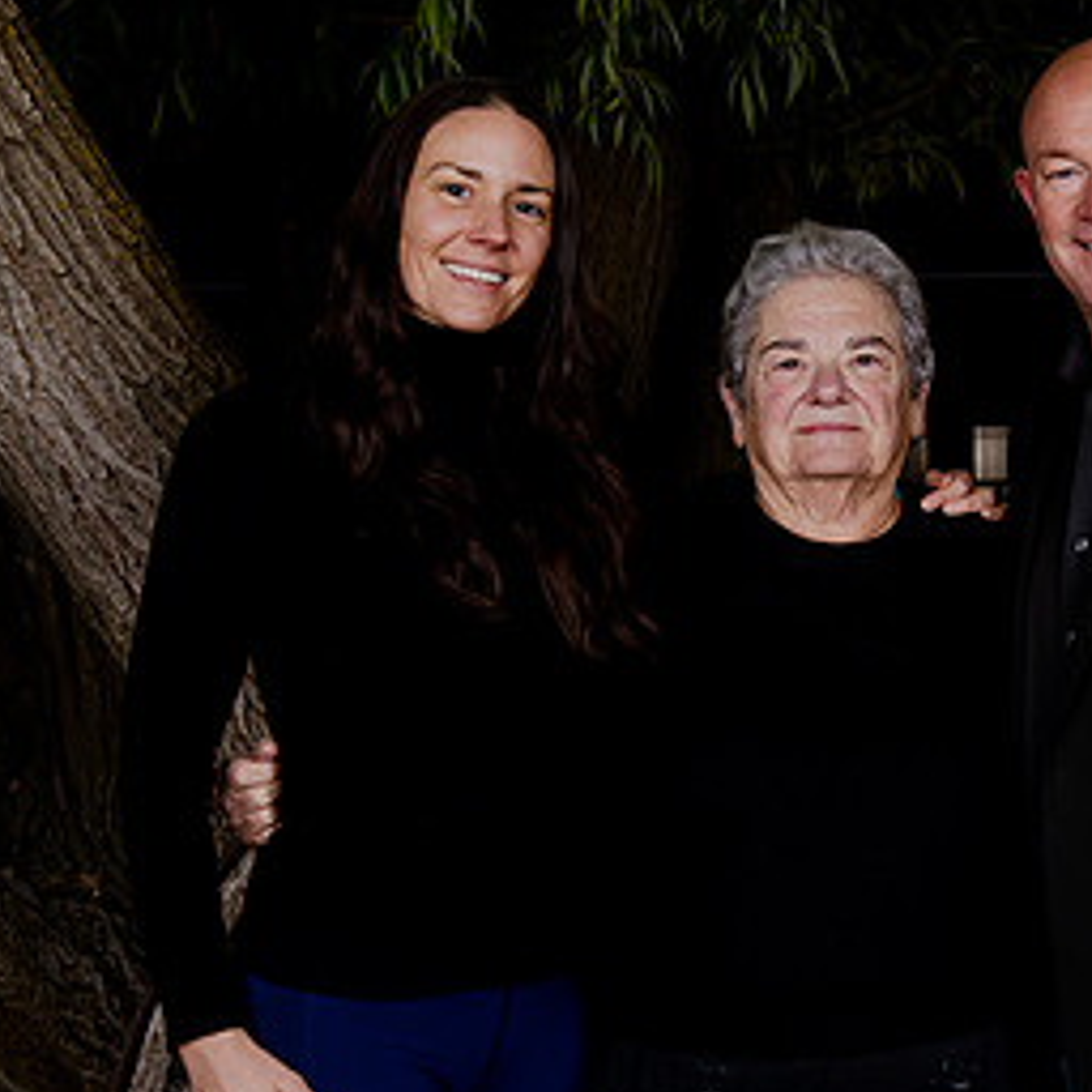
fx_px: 3034
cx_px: 978
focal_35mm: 85
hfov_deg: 20.0
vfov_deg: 20.4
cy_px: 538
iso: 400
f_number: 6.3
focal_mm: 38
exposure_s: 1/200
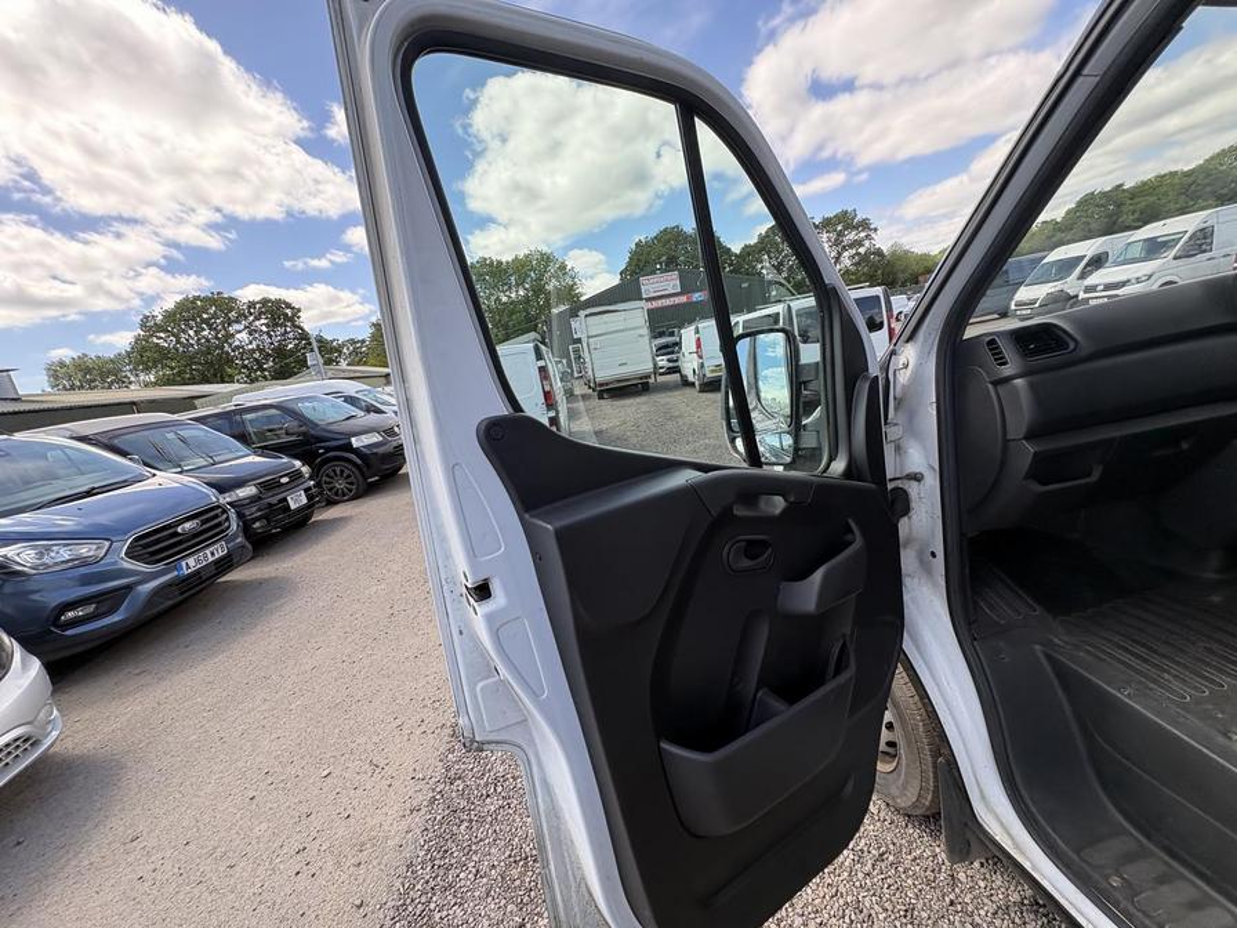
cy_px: 464
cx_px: 618
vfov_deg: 85.7
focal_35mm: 14
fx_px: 500
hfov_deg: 102.1
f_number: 2.2
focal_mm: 2.22
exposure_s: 1/301
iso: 64
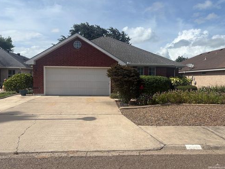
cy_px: 84
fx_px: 176
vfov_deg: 51.4
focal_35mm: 27
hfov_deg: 65.3
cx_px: 112
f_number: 1.6
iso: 50
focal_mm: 5.96
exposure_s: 1/5348
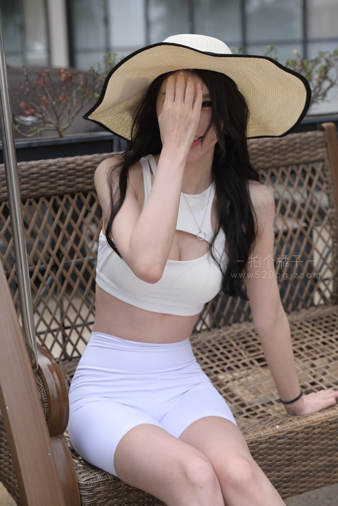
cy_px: 253
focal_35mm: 70
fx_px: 986
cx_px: 169
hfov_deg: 19.5
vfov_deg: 28.8
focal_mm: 70
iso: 250
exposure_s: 1/640
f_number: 4.5
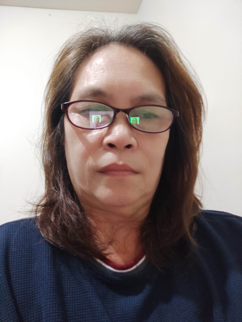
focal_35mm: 20
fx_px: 186
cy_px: 161
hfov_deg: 66.0
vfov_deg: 81.7
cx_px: 121
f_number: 2.45
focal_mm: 3.49
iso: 461
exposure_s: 1/24
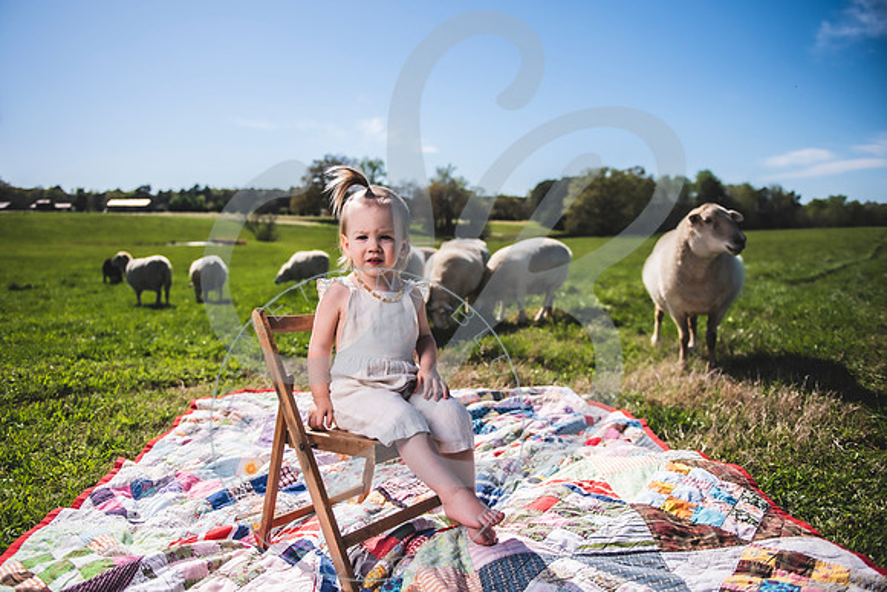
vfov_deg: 50.7
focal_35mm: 25
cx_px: 419
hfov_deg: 70.7
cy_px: 280
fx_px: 624
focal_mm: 24
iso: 100
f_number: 2.8
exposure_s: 1/2500
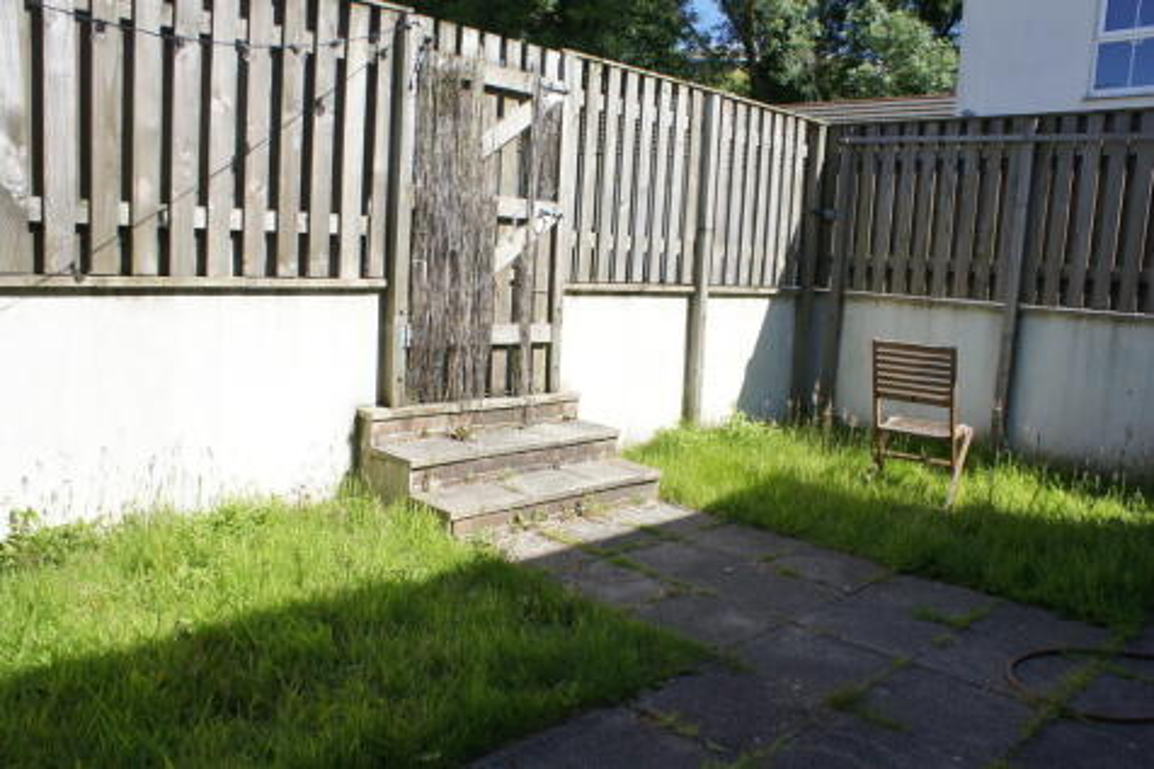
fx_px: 865
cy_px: 384
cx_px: 577
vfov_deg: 47.9
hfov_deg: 67.4
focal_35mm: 27
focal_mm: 18
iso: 200
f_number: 7.1
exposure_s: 1/250
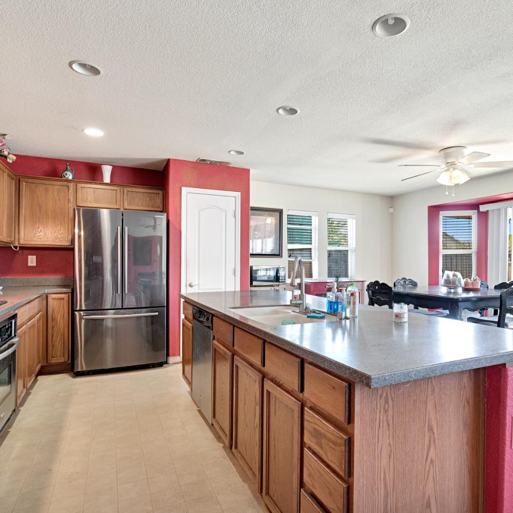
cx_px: 297
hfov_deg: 71.7
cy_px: 261
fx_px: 352
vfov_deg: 72.1
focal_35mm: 21
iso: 640
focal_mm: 16
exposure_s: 1/5
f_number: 7.1
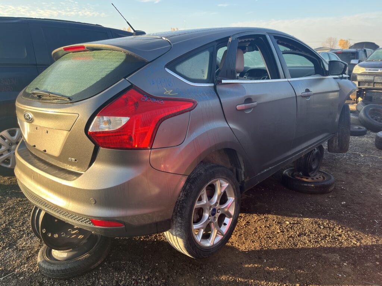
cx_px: 191
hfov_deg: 67.3
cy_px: 143
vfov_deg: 53.1
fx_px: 287
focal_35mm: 26
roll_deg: +0.9
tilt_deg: -14.1
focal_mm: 5.1
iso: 50
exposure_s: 1/345
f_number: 1.6
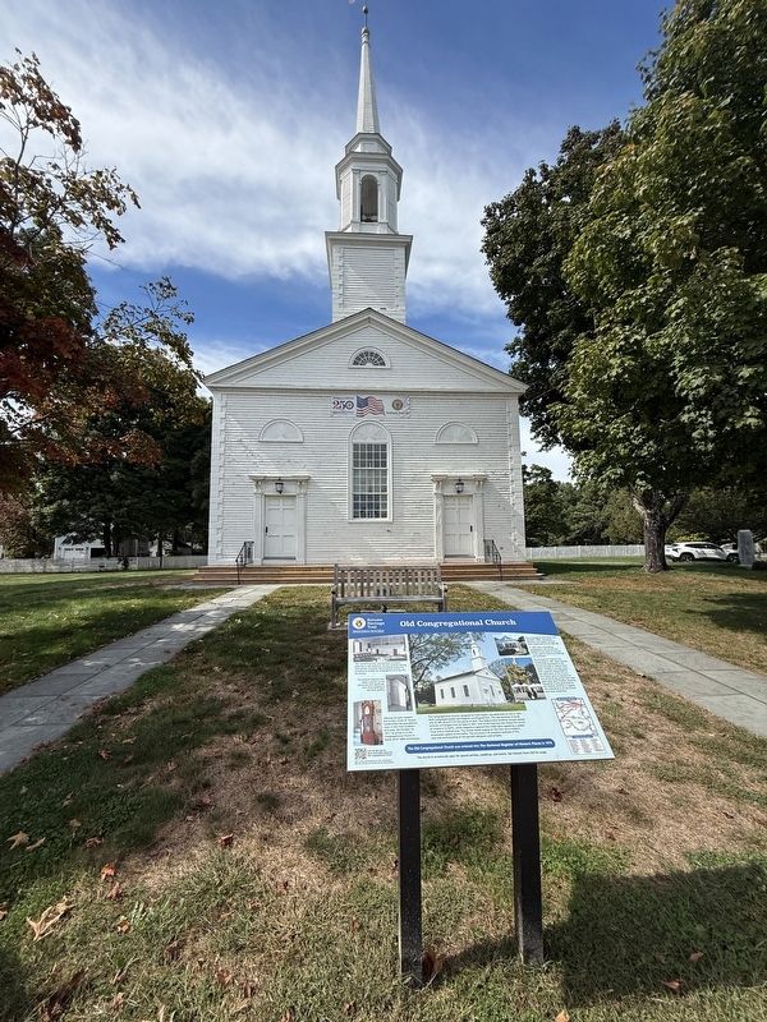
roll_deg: -0.7
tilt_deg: +8.0
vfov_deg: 102.1
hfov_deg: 85.7
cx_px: 384
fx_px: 414
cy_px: 511
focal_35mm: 14
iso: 50
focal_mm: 2.22
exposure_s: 1/2237
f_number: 2.2
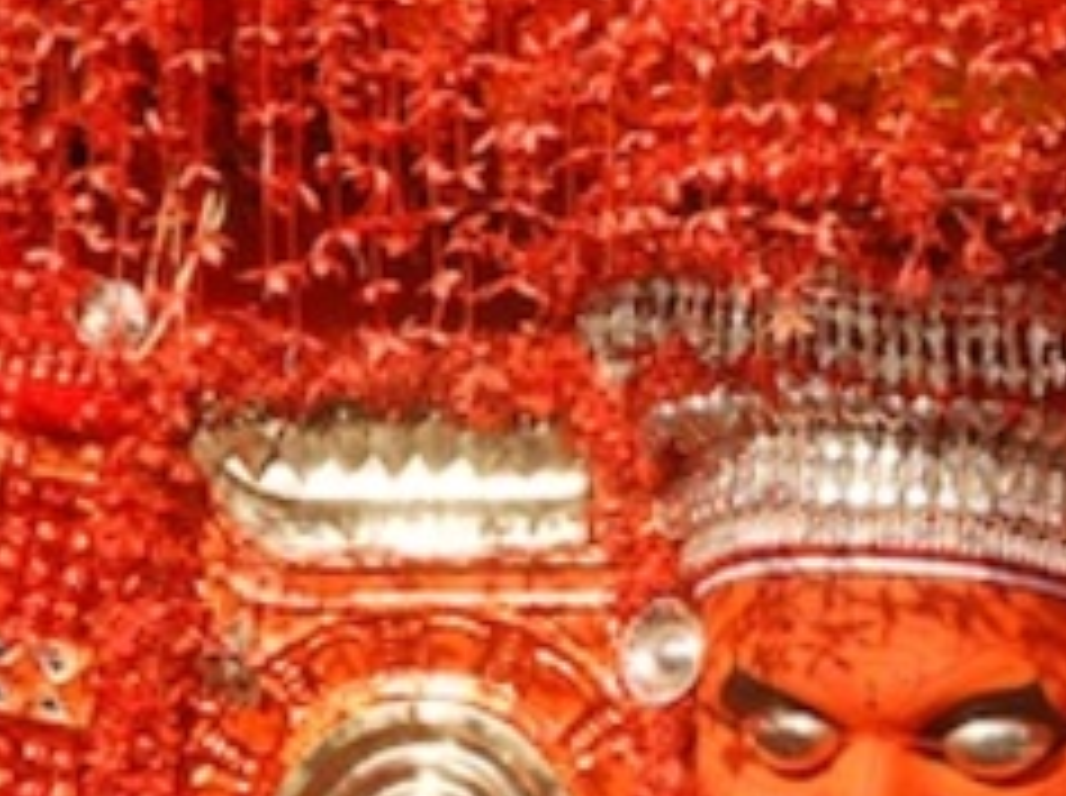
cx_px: 859
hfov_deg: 3.4
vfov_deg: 2.5
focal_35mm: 586
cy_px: 704
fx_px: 18019
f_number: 9.5
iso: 800
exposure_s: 1/750
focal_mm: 150
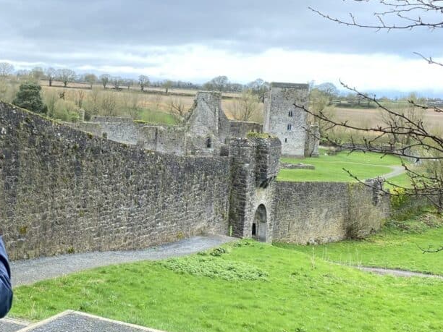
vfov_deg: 41.5
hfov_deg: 53.4
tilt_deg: -2.0
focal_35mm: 34
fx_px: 435
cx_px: 167
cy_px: 124
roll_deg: -3.7
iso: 32
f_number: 1.8
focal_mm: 4.25
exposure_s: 1/216
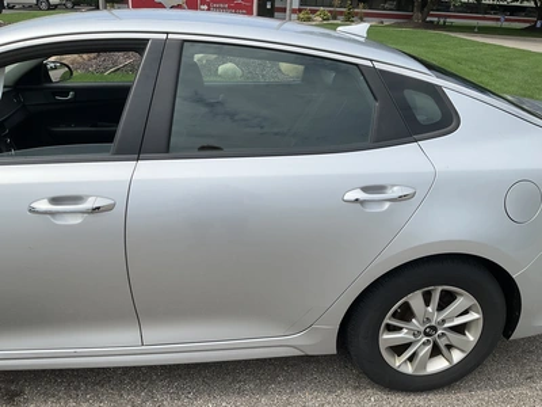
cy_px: 204
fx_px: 454
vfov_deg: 48.2
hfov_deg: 61.7
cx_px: 271
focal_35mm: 29
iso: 25
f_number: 1.8
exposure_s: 1/2058
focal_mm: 3
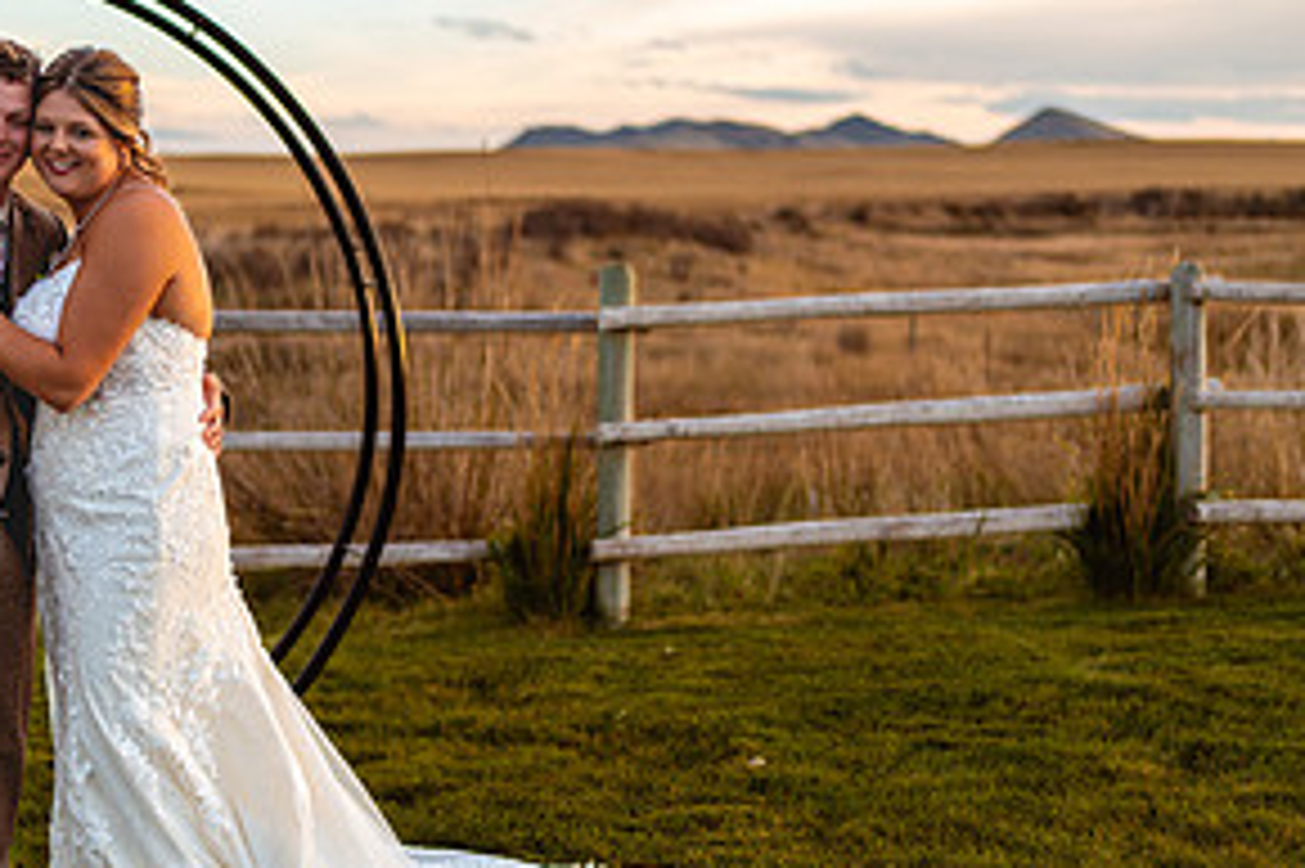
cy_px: 403
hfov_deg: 28.5
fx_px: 2536
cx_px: 342
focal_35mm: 70
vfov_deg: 19.4
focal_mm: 35
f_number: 1.4
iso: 100
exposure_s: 1/800
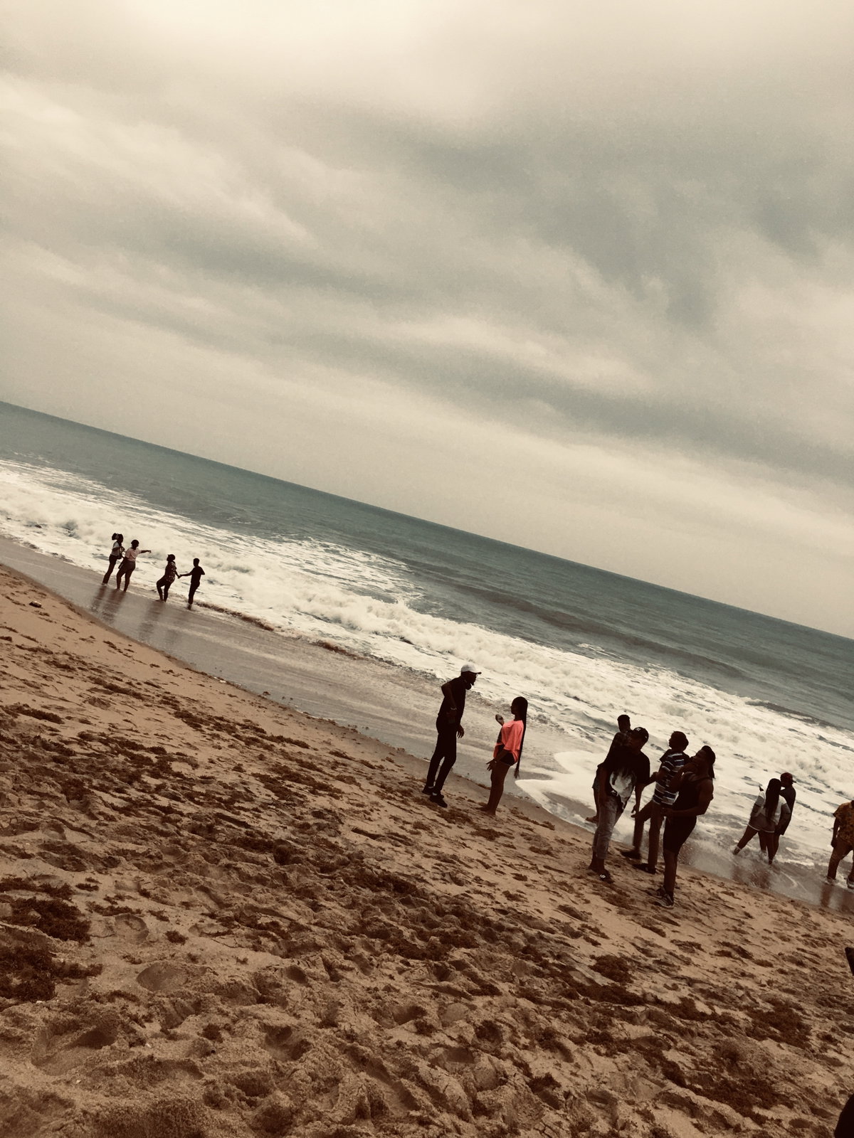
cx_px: 427
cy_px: 569
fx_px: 954
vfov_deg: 61.7
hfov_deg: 48.2
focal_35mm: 29
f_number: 2.2
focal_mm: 4.15
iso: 32
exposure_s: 1/17
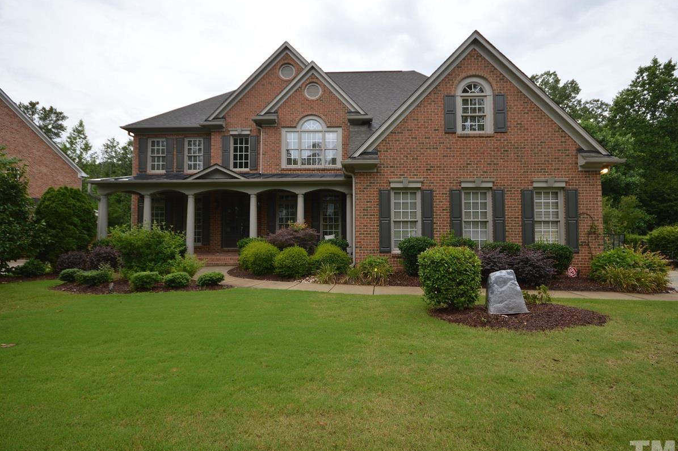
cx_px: 339
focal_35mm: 17
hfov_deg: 93.3
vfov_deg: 70.3
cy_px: 212
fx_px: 320
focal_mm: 10
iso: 160
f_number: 5.6
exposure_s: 1/125
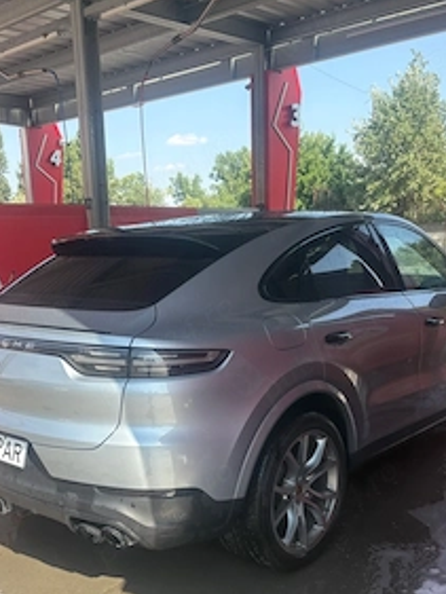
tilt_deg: -10.0
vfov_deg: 49.6
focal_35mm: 37
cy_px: 374
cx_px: 207
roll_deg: +1.3
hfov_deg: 38.7
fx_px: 635
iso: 50
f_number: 1.6
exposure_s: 1/884
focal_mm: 5.96
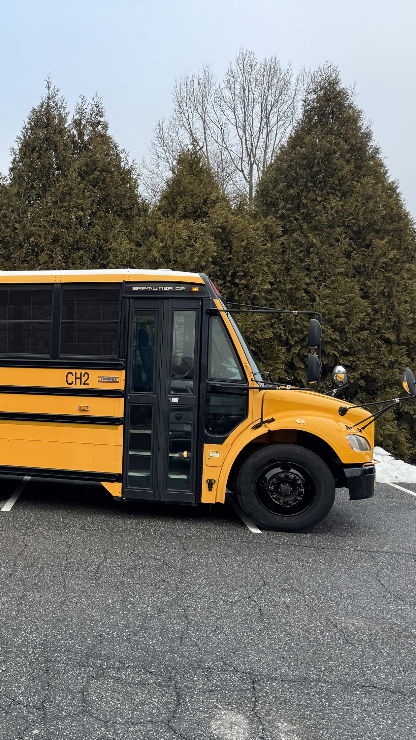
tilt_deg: -2.4
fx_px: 686
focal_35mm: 35
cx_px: -67
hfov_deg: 29.6
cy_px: 371
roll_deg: -0.8
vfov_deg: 56.6
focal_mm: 6.76
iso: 80
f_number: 1.78
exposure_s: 1/171
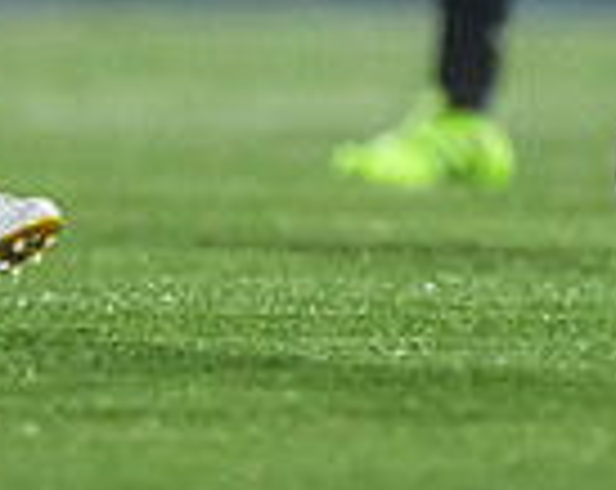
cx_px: 387
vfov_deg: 0.6
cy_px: -105
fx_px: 50575
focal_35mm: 2780
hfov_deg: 0.7
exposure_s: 1/2500
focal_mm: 400
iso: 5000
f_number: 3.2
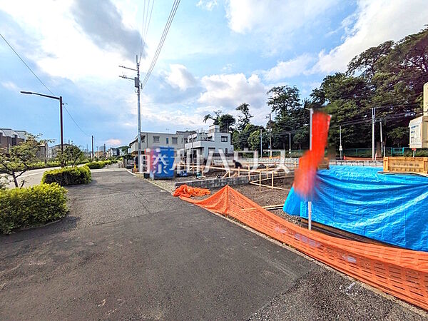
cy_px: 160
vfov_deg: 85.7
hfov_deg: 102.1
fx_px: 173
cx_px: 214
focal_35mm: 14
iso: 52
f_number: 2.2
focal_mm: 1.83
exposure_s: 1/4587
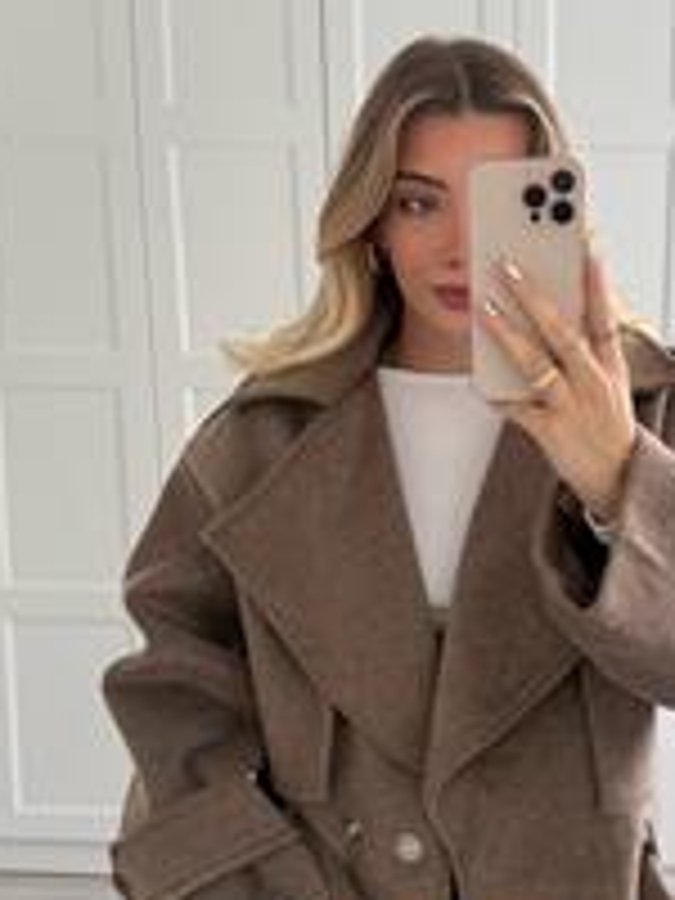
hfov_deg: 29.7
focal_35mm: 48
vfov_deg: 39.6
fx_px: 1248
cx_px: 513
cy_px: 423
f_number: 1.78
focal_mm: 6.76
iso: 160
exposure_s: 1/121
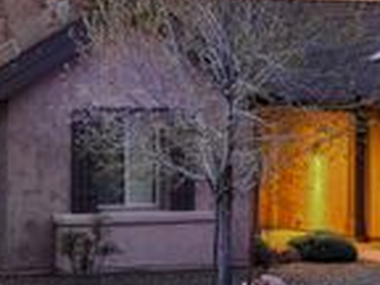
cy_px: 102
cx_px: 119
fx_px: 1680
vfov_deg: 9.7
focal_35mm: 153
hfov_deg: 12.9
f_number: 7.1
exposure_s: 1/15
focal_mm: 46
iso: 250
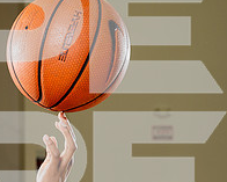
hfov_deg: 11.9
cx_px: -68
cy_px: 173
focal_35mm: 158
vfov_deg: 9.7
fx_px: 1062
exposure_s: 1/250
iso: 250
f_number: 5
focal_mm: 57
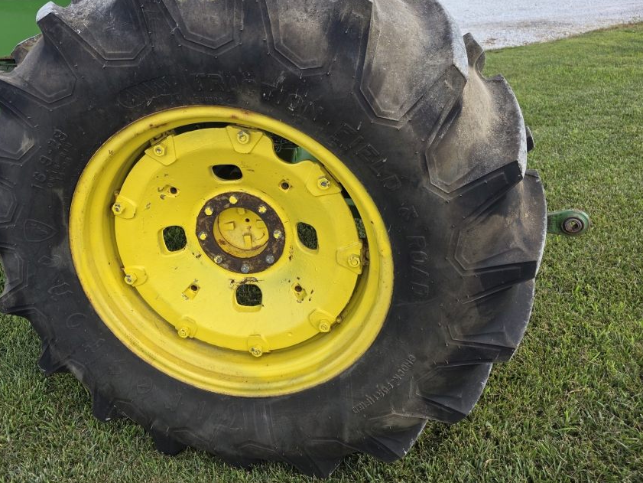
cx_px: 255
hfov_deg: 62.8
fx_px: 520
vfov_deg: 49.6
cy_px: 205
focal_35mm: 28
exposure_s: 1/359
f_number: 1.7
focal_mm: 6.3
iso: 25
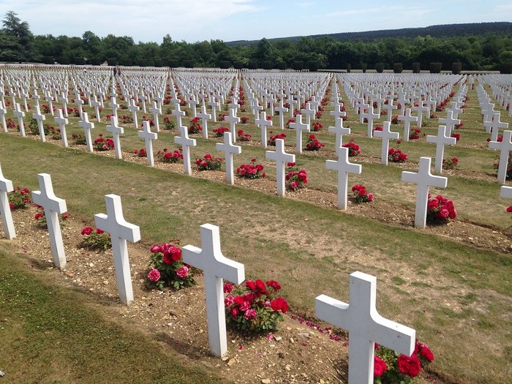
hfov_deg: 55.4
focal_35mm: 33
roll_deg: +3.6
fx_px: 488
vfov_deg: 42.9
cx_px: 256
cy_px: 192
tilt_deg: -18.0
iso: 50
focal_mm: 4.12
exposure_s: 1/1391
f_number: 2.4
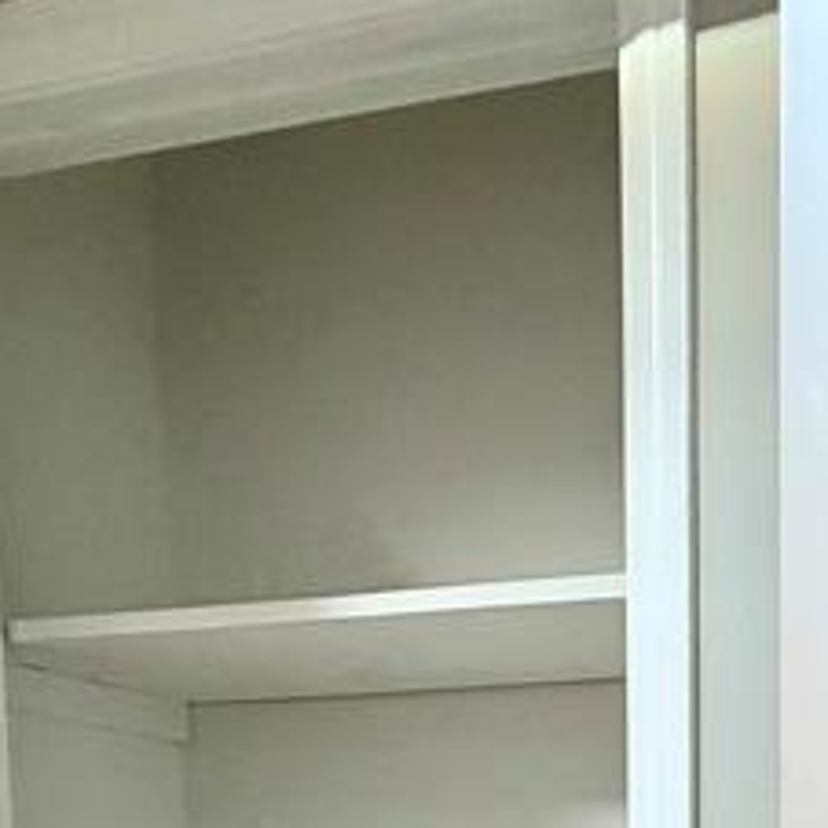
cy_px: 1132
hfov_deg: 26.0
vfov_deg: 25.4
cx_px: 1081
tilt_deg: -5.6
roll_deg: -0.6
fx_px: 1515
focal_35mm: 56
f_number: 2.2
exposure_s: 1/120
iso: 320
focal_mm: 2.22
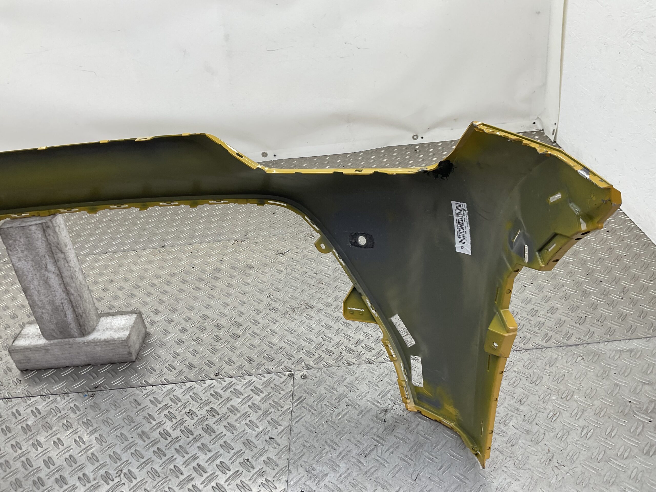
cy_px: 246
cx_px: 328
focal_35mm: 29
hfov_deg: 61.7
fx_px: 550
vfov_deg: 48.2
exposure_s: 1/120
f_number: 1.8
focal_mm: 3
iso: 25
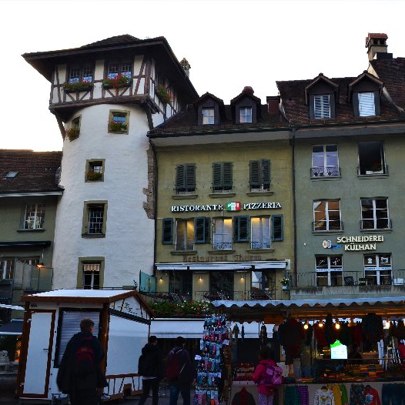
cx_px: 249
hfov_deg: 41.0
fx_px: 538
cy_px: 203
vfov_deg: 41.3
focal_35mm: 41
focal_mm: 21
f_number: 8
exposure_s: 1/60
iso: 400
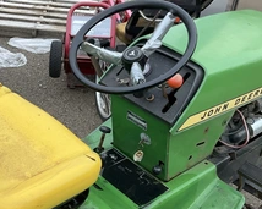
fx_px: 411
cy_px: 123
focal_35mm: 53
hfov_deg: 34.4
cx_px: 56
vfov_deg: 28.5
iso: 25
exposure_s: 1/122
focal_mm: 3
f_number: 1.8
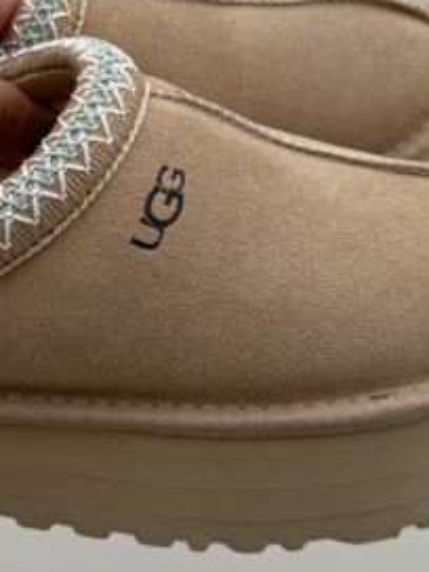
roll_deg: +0.5
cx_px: 120
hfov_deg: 27.2
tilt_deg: -12.6
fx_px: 876
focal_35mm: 53
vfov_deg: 36.2
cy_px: 284
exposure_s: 1/121
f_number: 1.78
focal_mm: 6.76
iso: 64
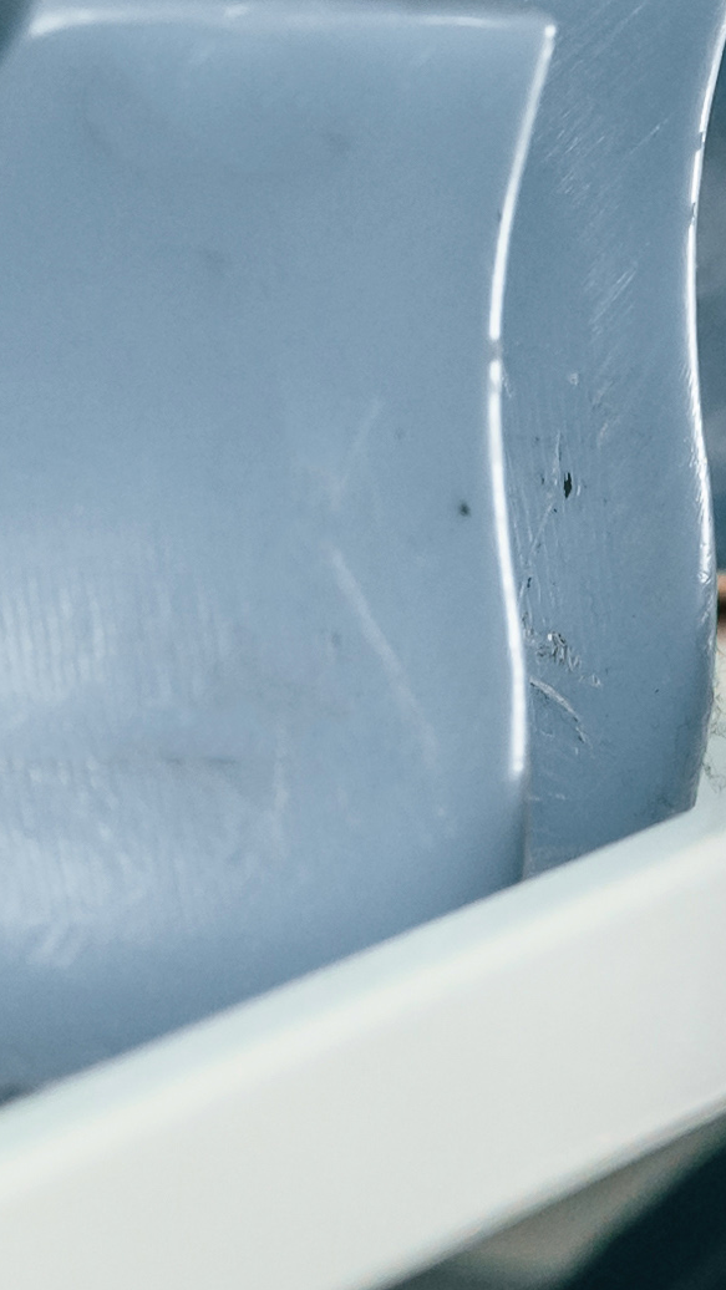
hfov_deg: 4.6
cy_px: -334
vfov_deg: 8.2
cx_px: 1261
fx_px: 8929
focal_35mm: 261
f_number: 4
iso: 1250
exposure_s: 1/320
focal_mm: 43
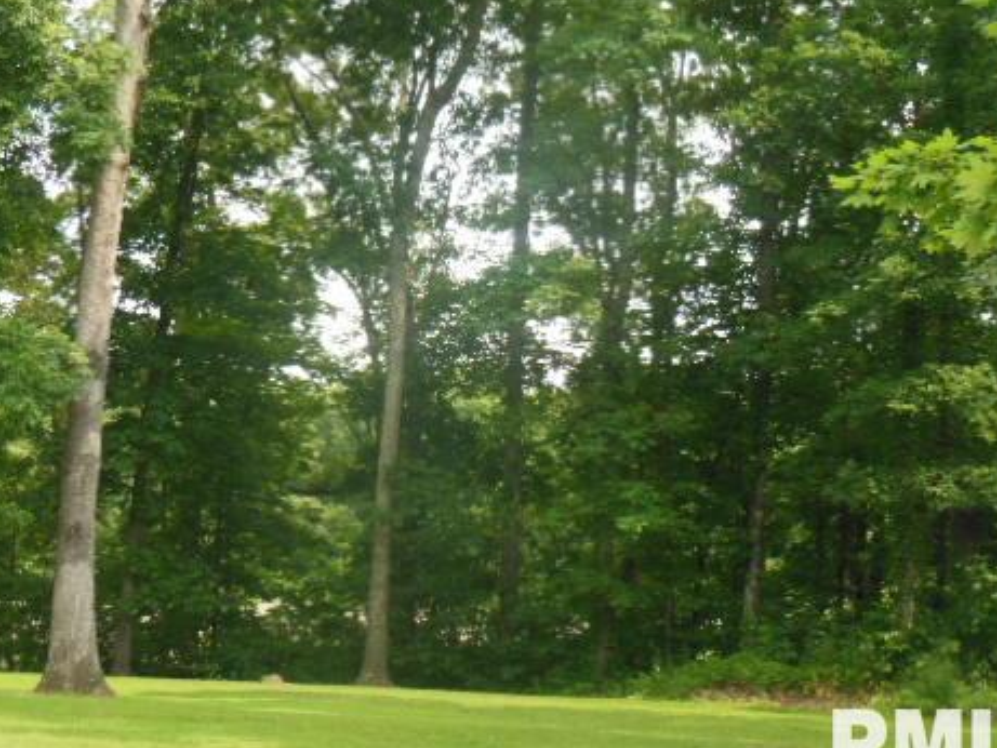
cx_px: 469
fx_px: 3198
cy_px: 300
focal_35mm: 111
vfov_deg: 13.3
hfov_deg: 17.7
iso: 125
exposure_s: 1/125
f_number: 5.4
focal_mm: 14.3
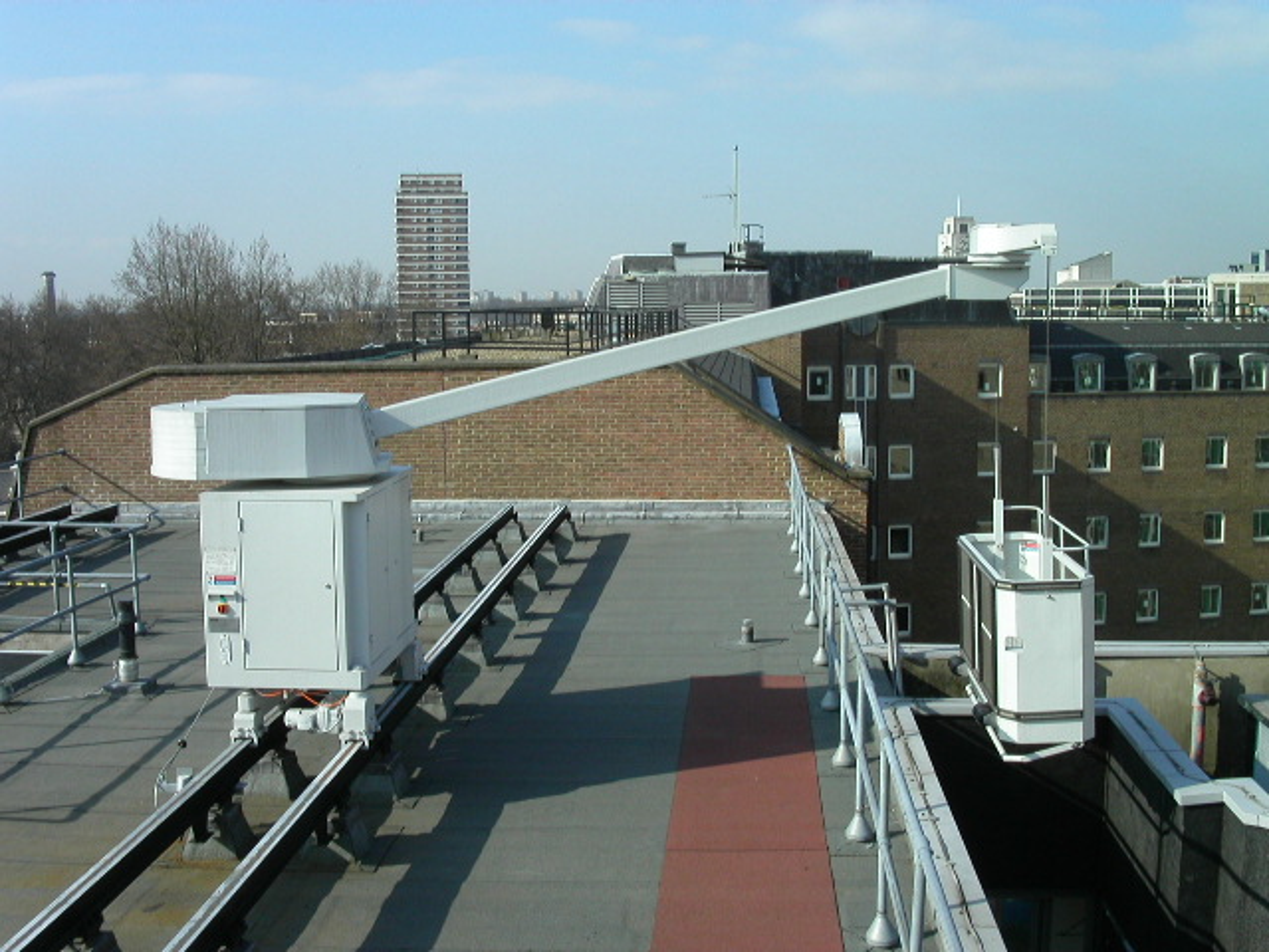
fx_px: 1393
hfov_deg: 49.0
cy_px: 476
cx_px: 634
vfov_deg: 37.7
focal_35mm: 38
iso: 100
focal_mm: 7.8
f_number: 8
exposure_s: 1/350
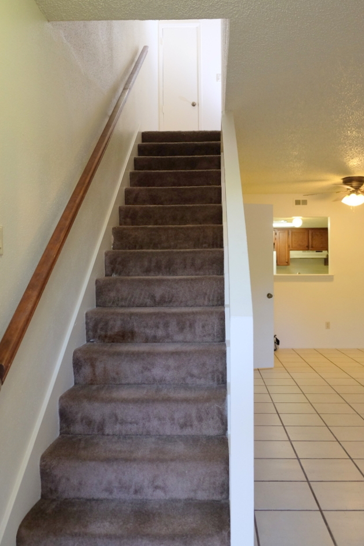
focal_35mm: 31
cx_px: 194
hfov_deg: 42.3
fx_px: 470
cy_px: 274
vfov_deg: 60.3
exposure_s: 1/180
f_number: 3.2
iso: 1600
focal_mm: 18
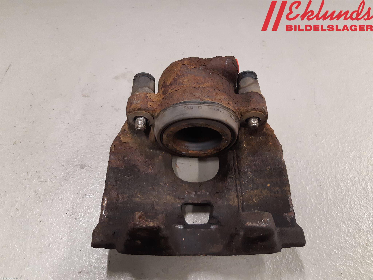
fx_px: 280
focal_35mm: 26
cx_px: 186
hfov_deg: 67.3
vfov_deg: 53.1
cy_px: 140
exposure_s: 1/50
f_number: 1.7
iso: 160
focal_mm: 3.93
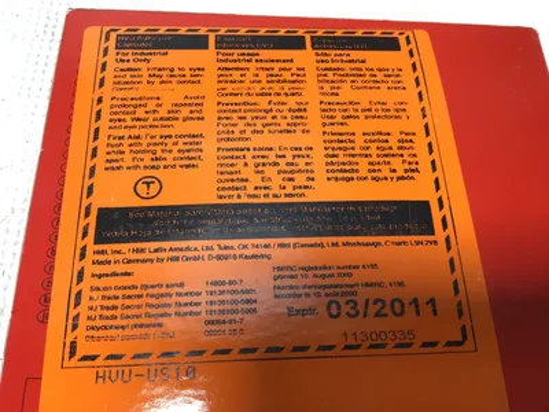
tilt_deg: -66.5
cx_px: 274
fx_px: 492
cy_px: 206
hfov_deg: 58.4
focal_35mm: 31
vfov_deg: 45.4
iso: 32
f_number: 2.4
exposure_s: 1/60
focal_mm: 3.3
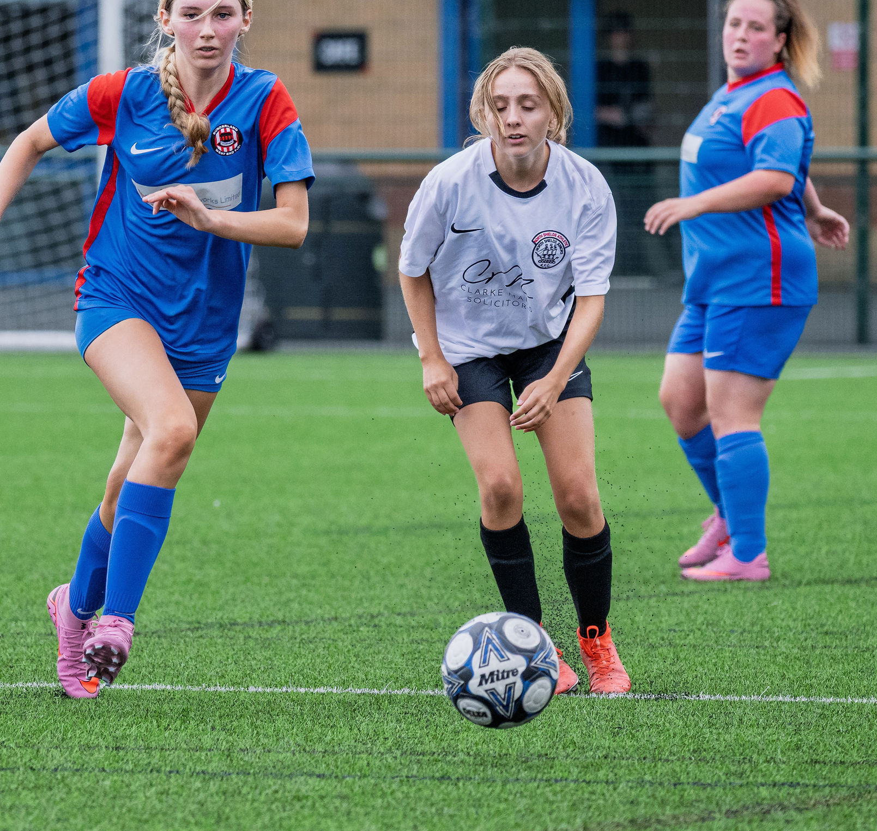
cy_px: 136
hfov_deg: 3.5
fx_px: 14489
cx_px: 80
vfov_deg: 3.3
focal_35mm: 519
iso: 1000
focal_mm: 220
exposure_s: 1/1600
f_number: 5
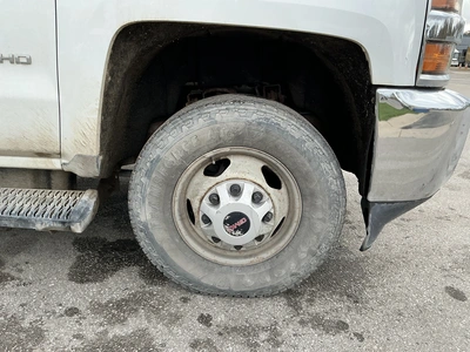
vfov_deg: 49.7
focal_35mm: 28
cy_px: 176
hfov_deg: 63.4
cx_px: 235
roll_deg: -6.1
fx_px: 380
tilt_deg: -16.5
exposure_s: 1/331
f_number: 1.8
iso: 25
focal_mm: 3
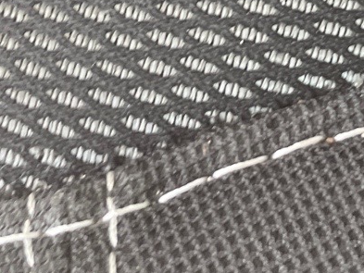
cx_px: 263
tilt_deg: -59.1
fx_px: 1336
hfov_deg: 15.5
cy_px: -322
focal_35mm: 127
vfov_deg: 10.5
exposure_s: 1/121
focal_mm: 4.2
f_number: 1.6
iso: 100
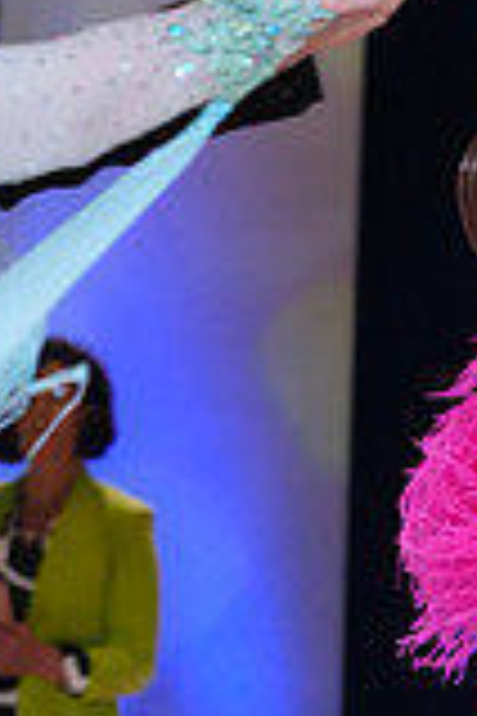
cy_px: 986
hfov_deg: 3.2
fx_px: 8466
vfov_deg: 4.8
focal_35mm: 426
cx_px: 515
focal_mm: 117
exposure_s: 1/250
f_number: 6.3
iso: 3200
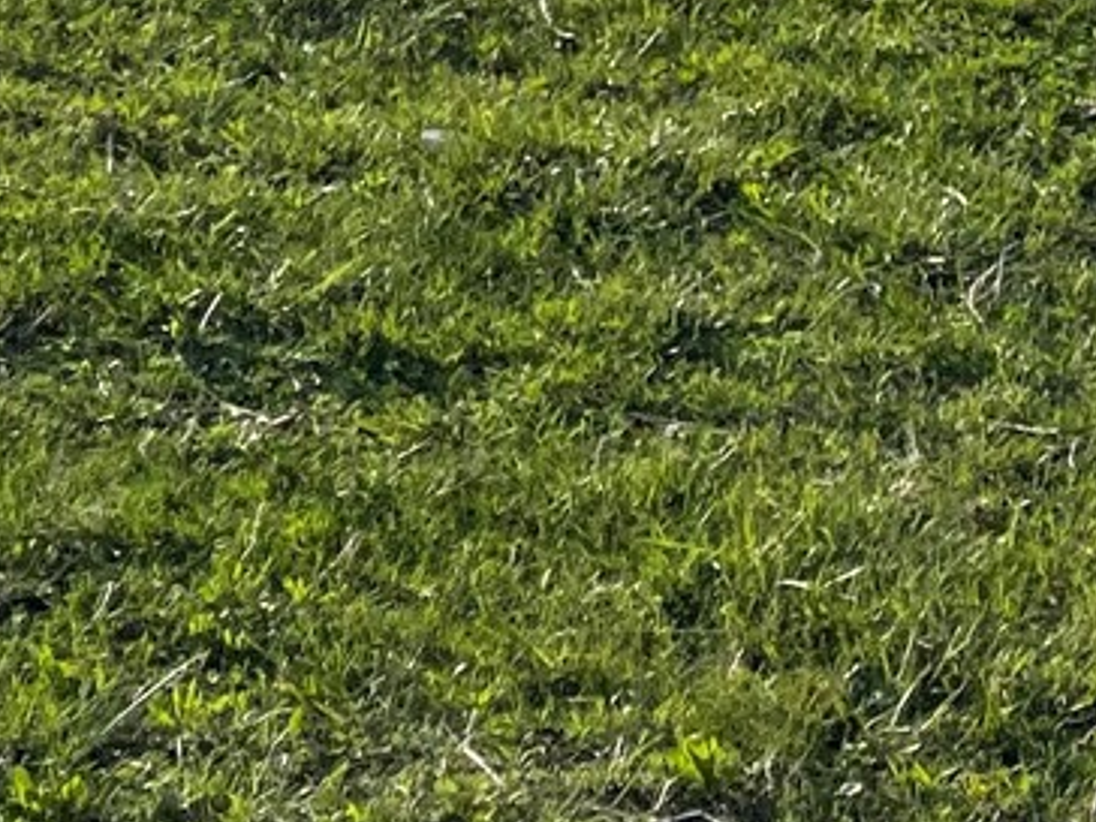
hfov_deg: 14.8
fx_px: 4179
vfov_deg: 9.7
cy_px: -1286
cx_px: 979
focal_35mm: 132
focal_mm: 5.1
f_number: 1.6
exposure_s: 1/5618
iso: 32
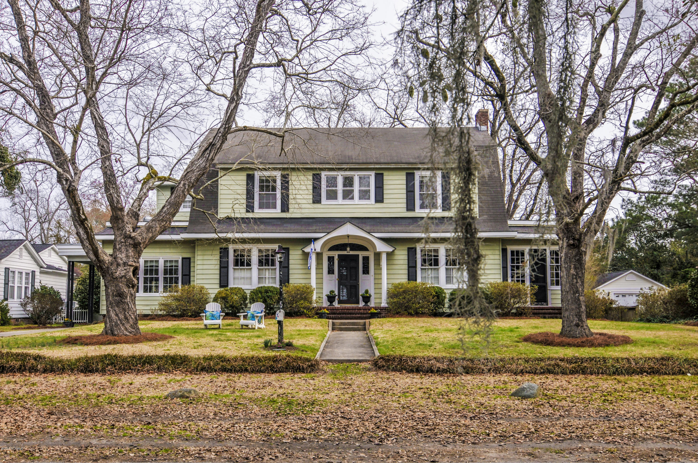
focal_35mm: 36
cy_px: 232
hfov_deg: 53.2
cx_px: 349
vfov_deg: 36.8
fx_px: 697
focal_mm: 24
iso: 160
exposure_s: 1/250
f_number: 8
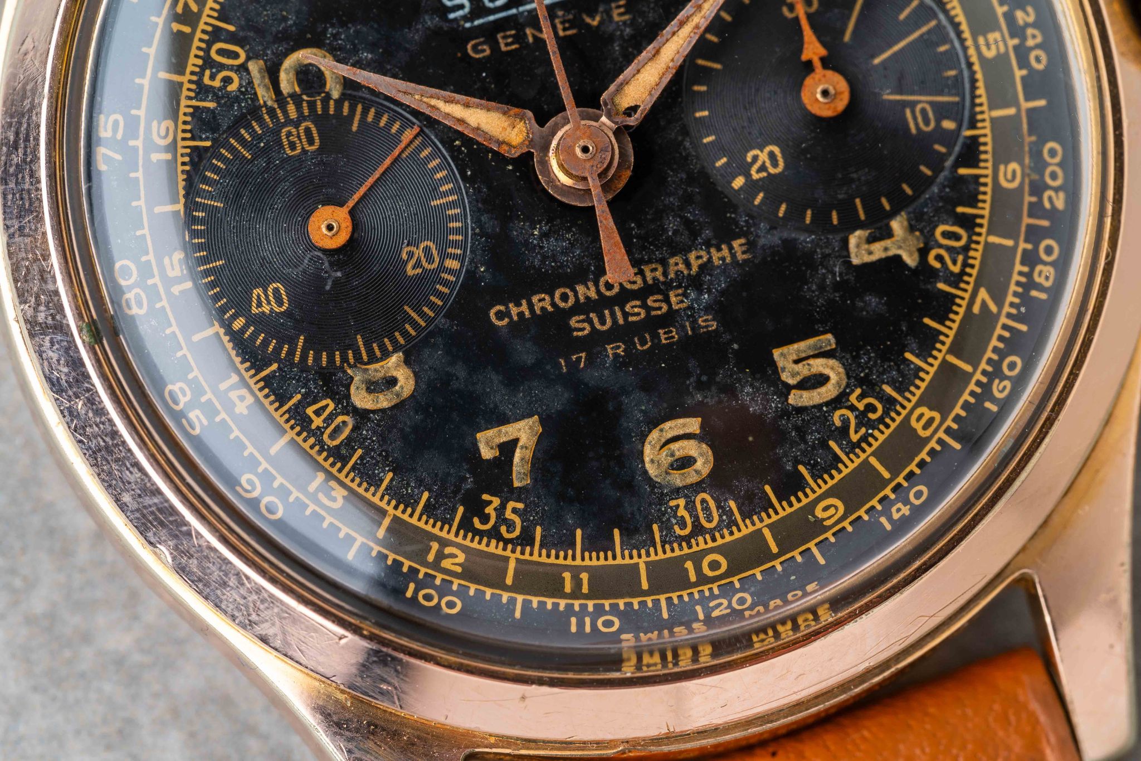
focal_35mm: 100
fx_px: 3169
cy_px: 380
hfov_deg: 20.4
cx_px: 570
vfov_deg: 13.7
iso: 100
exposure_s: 1/160
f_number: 13
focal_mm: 100
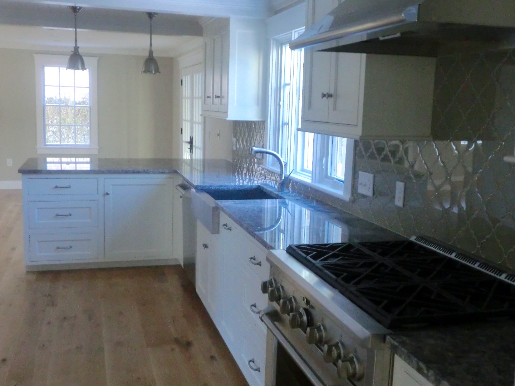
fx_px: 565
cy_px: 193
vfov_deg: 37.7
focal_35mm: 38
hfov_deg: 49.0
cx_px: 258
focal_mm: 6.9
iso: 500
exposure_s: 1/60
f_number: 3.9
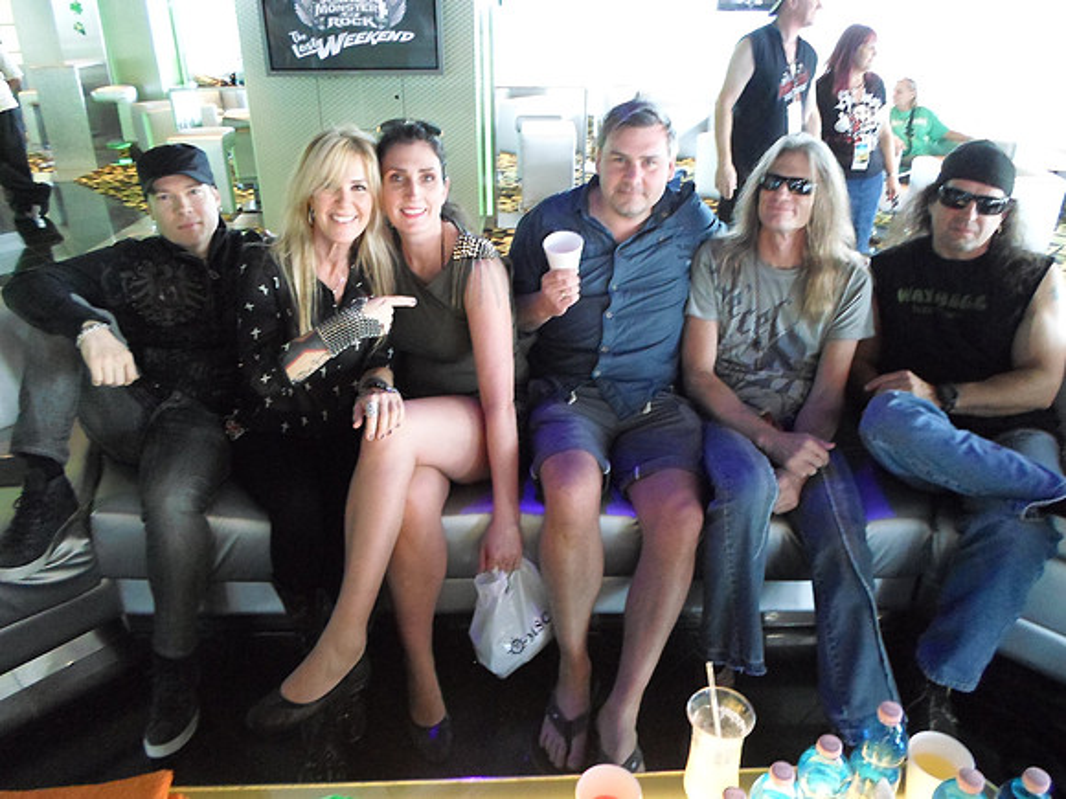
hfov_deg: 69.4
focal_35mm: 25
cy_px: 400
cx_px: 533
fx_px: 770
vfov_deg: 54.9
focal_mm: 4.5
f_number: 2.5
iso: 400
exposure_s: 1/30
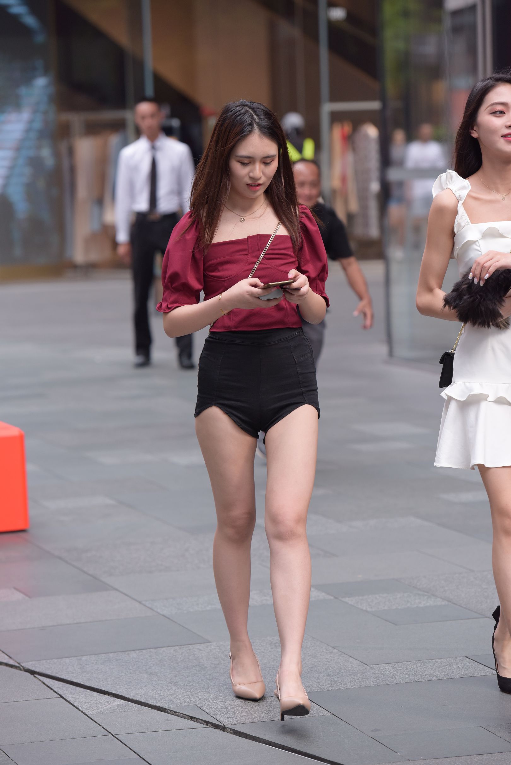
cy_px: 382
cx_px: 256
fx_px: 2979
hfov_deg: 9.8
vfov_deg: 14.7
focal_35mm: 140
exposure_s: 1/800
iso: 640
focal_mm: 140
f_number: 4
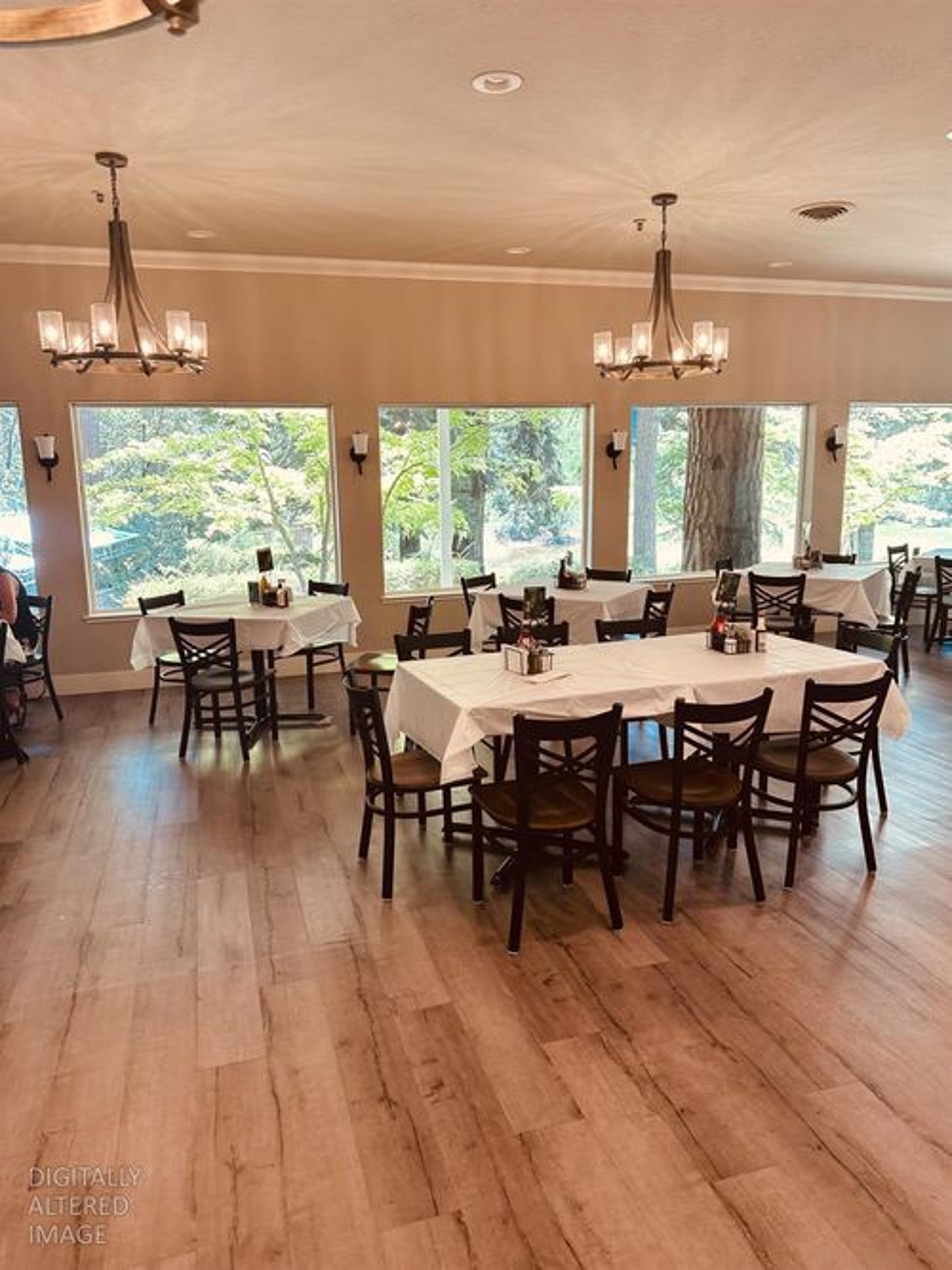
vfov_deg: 71.6
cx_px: 476
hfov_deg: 56.8
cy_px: 635
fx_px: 880
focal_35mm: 24
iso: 125
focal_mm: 6.86
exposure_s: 1/120
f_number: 1.78
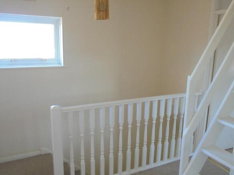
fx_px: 196
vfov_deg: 48.2
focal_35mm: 29
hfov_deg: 61.7
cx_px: 117
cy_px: 88
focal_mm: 5.3
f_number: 3.7
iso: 250
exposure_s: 1/30
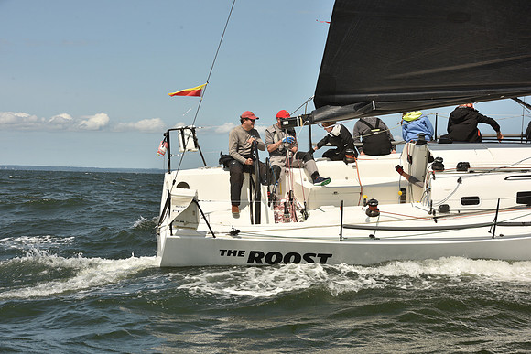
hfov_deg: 28.8
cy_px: 177
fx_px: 1033
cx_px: 266
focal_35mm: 70
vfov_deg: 19.5
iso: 250
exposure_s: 1/800
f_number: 10
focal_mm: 70
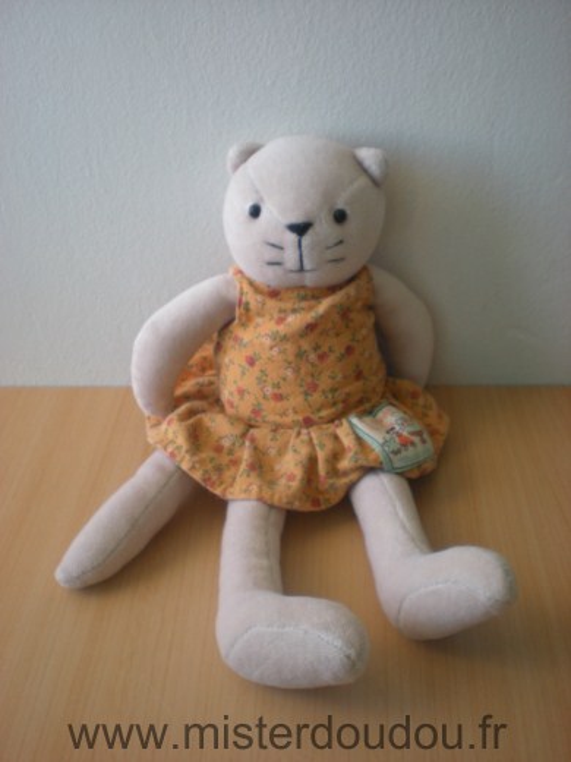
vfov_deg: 49.0
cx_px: 286
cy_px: 381
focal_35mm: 38
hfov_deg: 37.7
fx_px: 836
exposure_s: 1/59.7
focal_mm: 6.3
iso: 122
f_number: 3.1
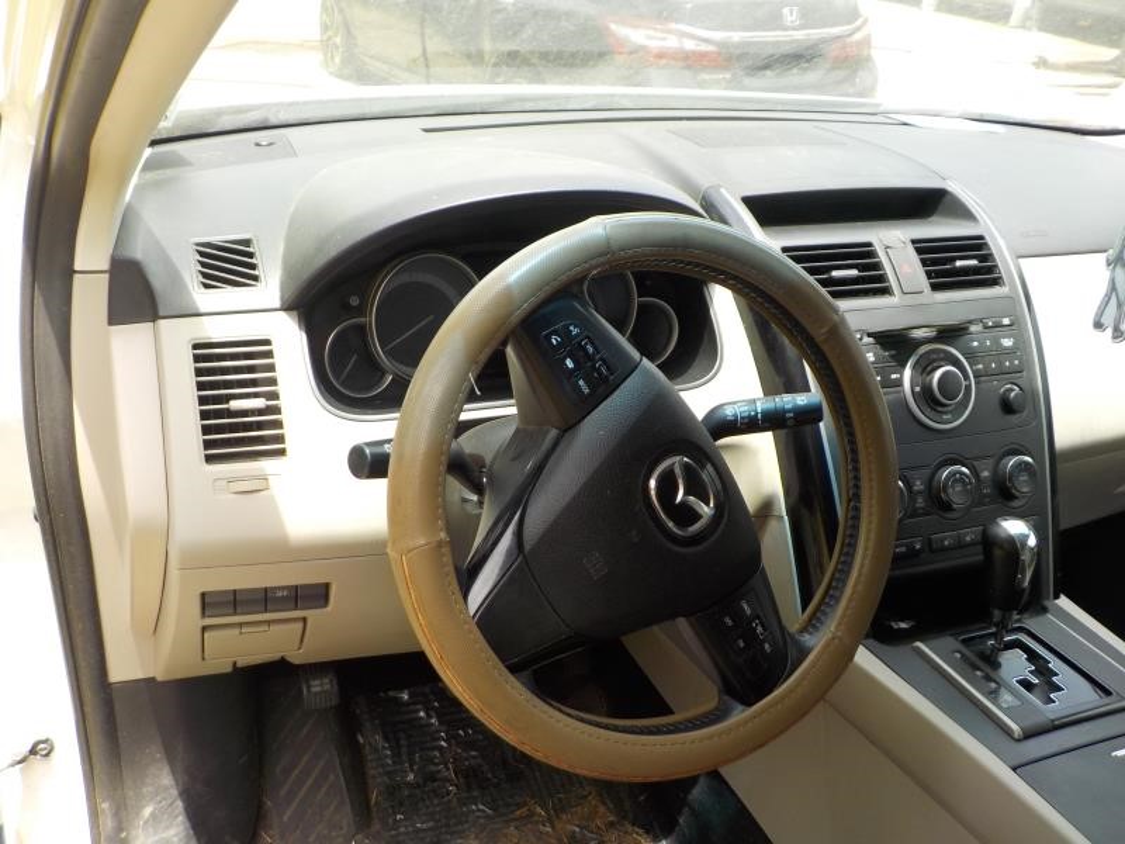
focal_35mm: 30
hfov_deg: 60.0
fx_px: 975
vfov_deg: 46.8
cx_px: 562
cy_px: 422
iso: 125
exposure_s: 1/200
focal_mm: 4.1
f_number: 3.3
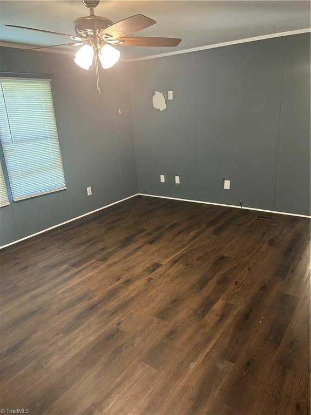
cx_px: 156
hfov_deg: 53.1
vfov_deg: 67.3
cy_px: 208
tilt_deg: -18.7
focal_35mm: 26
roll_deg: +2.9
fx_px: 311
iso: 320
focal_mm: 5.7
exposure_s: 1/60
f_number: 1.5
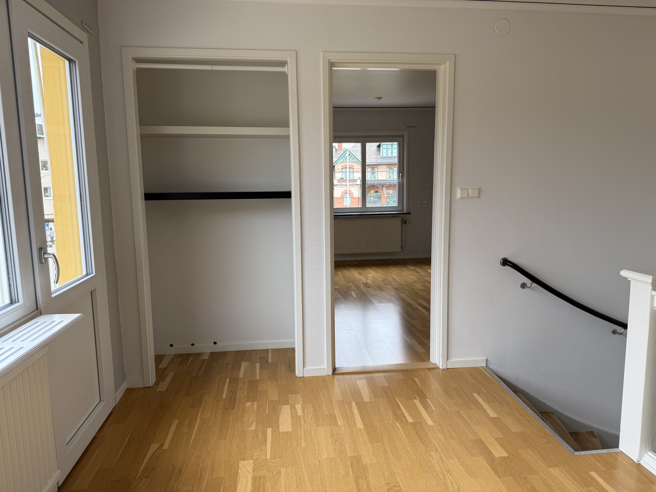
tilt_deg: -7.3
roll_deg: +1.2
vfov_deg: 56.8
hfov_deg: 71.6
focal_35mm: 24
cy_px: 246
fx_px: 455
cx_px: 328
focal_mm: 6.76
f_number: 1.78
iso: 64
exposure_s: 1/121
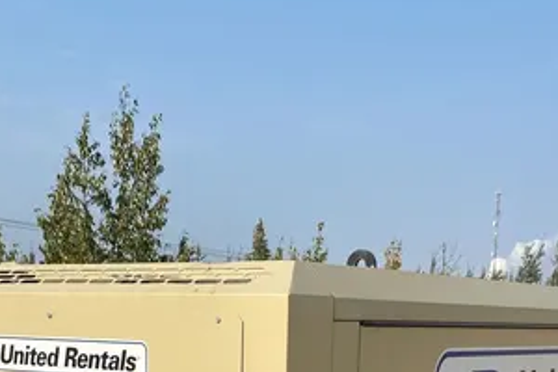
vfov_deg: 18.5
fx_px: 1023
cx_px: 259
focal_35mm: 66
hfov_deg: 30.5
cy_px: 542
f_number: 1.8
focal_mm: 4.25
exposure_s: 1/2890
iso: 32
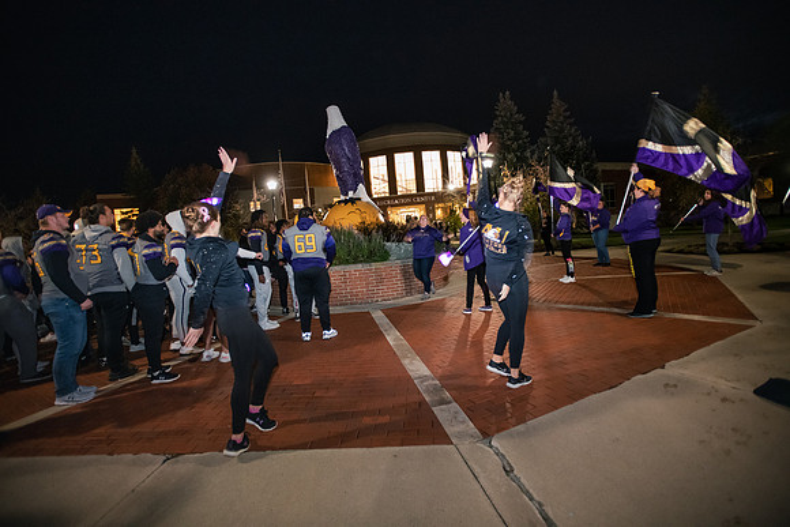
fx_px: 373
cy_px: 264
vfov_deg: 70.5
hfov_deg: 93.3
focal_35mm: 17
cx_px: 395
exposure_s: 1/30
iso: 5000
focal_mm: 17
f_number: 2.8
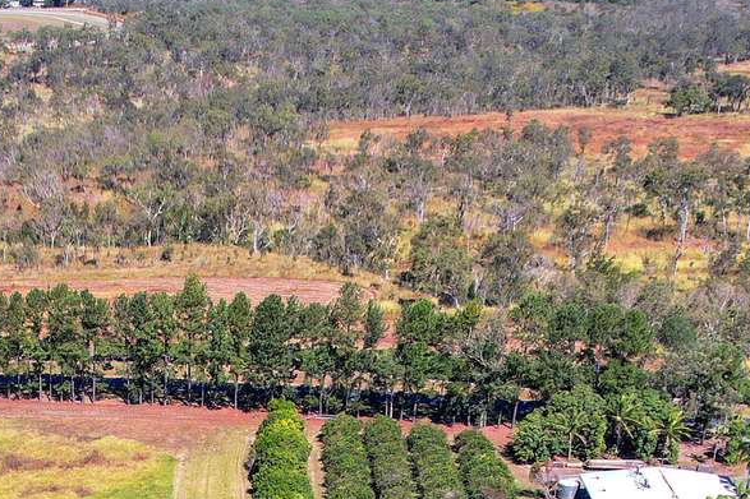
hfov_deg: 27.6
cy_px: 767
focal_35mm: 72
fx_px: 1499
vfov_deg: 17.0
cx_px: 166
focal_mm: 8.38
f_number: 2.8
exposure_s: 1/1250
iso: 100
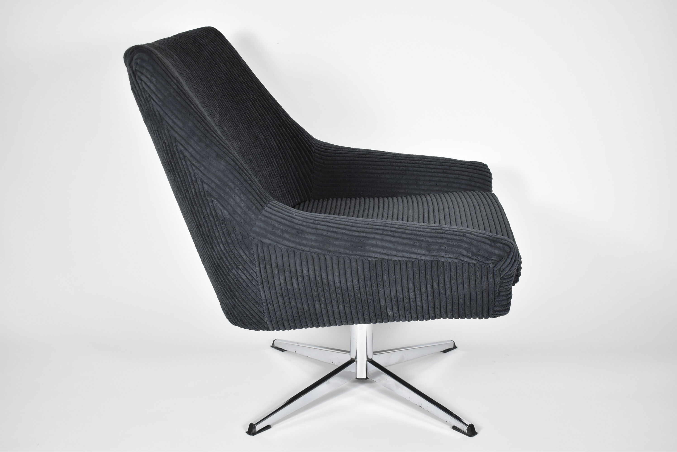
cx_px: 338
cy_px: 226
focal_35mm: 45
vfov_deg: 29.9
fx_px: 847
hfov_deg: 43.6
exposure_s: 1/125
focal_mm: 30
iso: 1600
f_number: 4.2
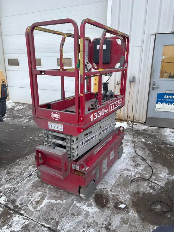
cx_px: 87
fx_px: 174
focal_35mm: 26
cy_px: 116
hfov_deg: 53.1
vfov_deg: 67.3
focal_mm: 5.96
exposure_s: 1/107
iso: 125
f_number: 1.6
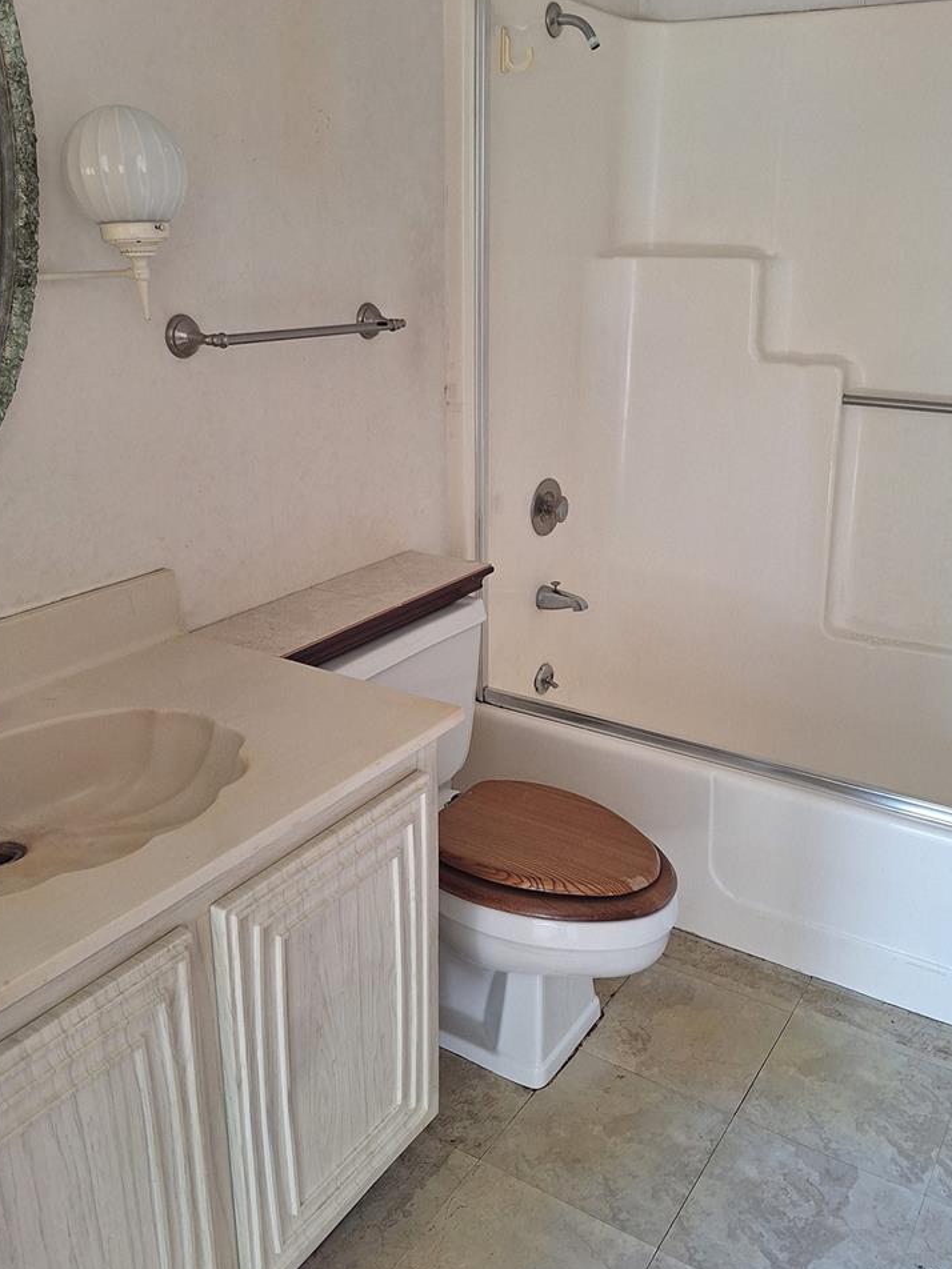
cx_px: 517
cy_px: 633
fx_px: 1063
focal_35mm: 29
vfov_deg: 61.7
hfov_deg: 48.2
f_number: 1.8
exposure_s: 1/60
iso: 64
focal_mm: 5.54
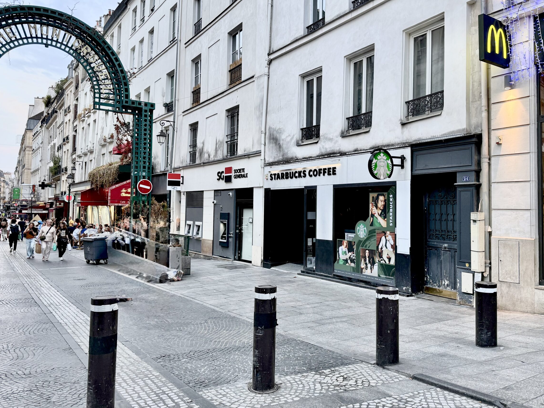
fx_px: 424
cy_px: 186
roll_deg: -2.0
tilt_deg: +3.9
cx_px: 301
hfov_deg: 65.1
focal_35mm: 27
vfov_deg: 51.3
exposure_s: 1/100
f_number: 1.78
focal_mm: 6.76
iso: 125
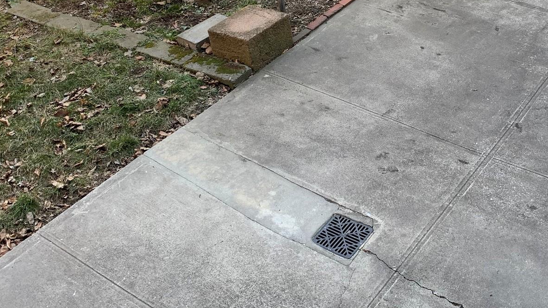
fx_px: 712
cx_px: 356
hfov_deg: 41.7
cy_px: 62
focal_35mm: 49
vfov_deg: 24.1
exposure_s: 1/121
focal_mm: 4.25
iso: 32
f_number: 1.8
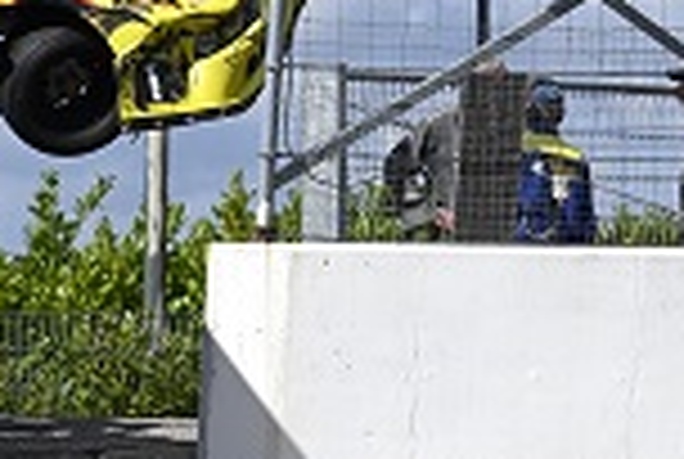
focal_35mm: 629
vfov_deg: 2.2
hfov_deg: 3.3
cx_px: -292
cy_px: 56
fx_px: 11974
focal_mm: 200
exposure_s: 1/320
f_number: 6.3
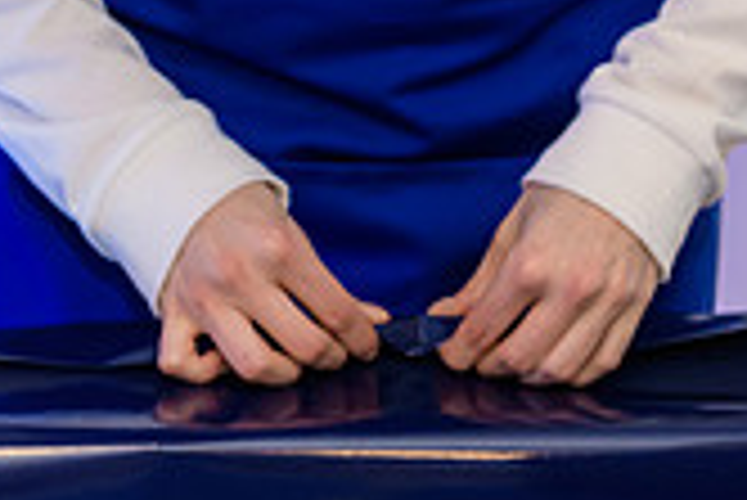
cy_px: 268
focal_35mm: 192
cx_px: 594
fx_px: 3987
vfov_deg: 7.2
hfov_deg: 10.7
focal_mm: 55
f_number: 3.2
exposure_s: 1/125
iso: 800
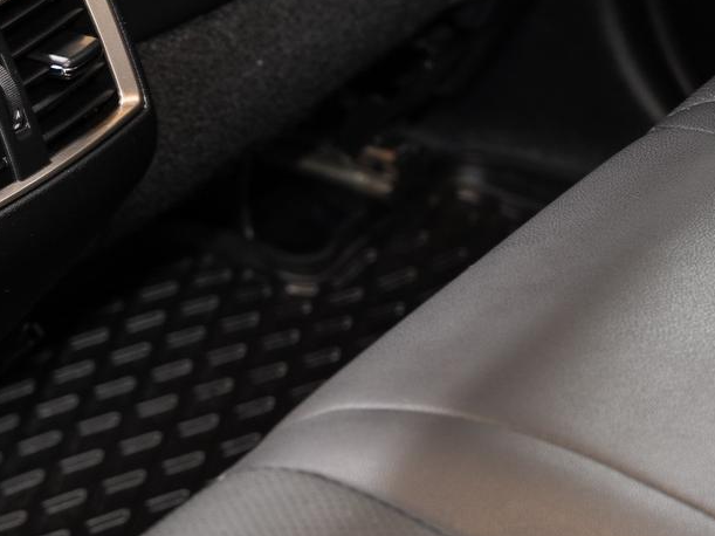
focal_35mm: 194
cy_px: 365
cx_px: 58
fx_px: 4006
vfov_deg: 7.6
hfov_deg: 10.1
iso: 100
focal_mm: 70
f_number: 5.6
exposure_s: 1/1.25
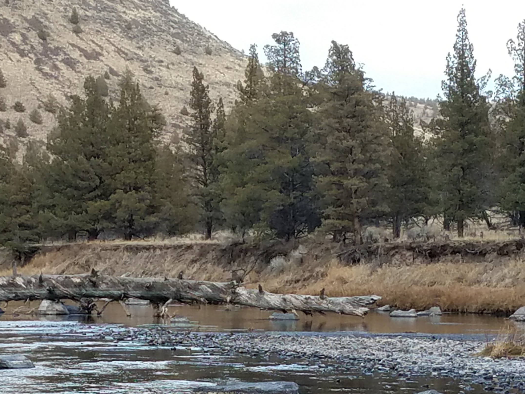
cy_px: 262
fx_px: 531
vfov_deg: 40.2
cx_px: 183
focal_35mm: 35
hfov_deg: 51.8
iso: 40
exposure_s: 1/401
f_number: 1.7
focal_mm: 4.2
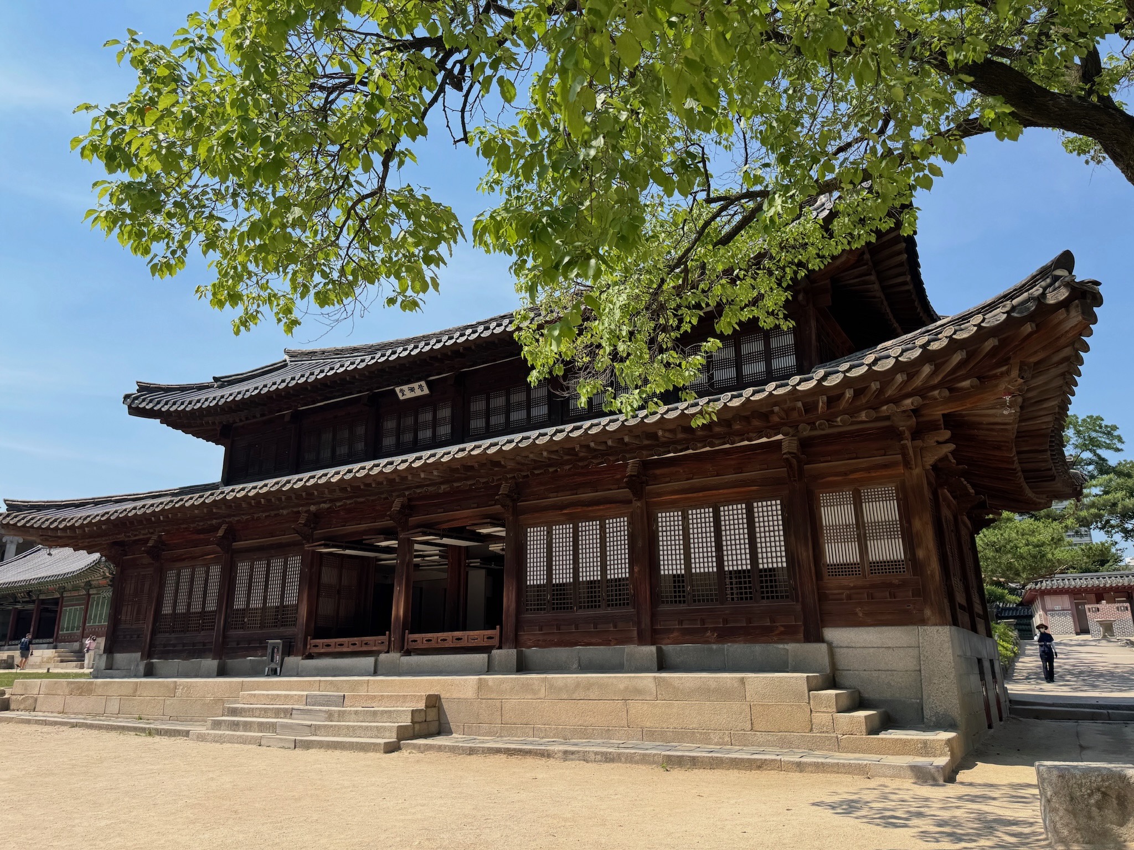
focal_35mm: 24
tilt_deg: +15.8
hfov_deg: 71.6
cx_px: 567
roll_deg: -0.1
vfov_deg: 56.8
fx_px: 786
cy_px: 425
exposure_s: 1/3413
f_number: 1.78
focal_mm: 6.76
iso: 80
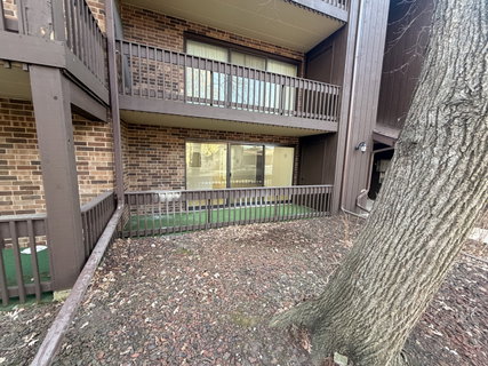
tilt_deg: -7.7
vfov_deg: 85.6
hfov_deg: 102.1
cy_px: 183
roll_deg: -1.8
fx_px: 197
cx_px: 244
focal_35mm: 14
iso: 250
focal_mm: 2.22
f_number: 2.2
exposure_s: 1/121
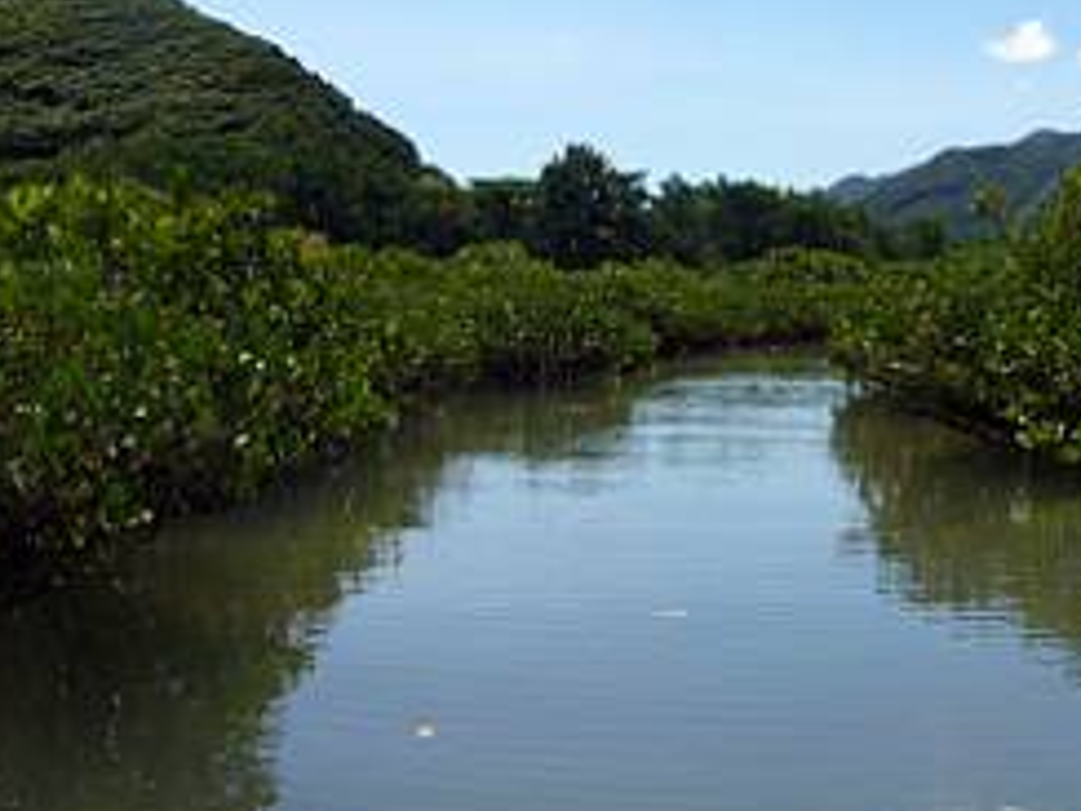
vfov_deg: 24.5
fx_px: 1842
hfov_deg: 32.5
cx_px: 687
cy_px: 195
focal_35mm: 59
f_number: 5.6
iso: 100
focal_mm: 6
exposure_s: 1/800
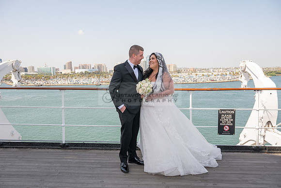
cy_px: 94
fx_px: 238
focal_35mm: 30
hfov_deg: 61.1
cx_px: 140
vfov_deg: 43.0
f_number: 9
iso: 200
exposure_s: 1/200
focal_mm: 30.5
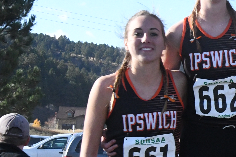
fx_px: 1377
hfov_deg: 9.4
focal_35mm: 210
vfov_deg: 6.5
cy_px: 69
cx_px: 420
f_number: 8
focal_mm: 38
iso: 2500
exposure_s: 1/2500
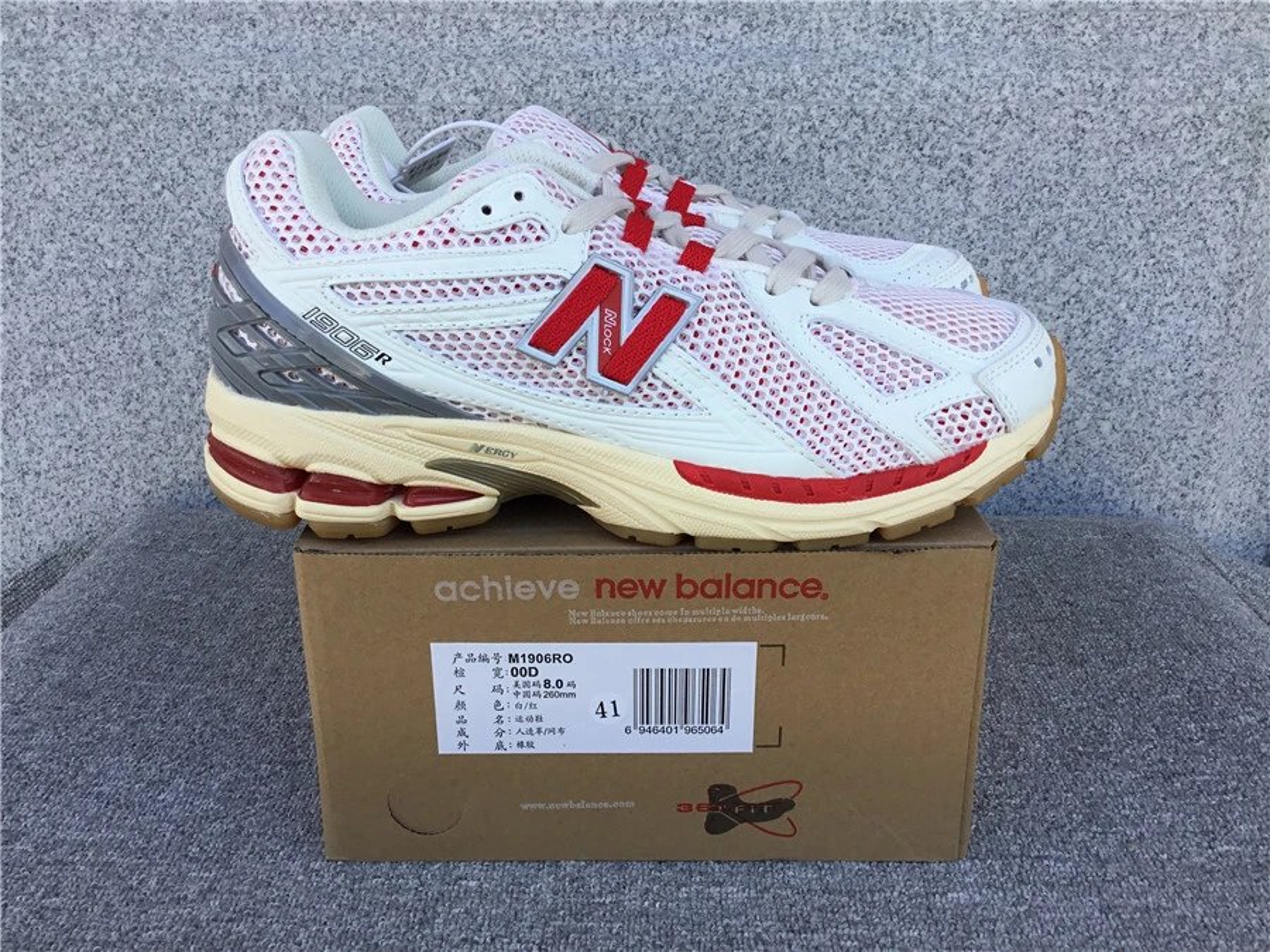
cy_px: 476
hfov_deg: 58.4
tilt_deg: -20.0
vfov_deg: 45.4
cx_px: 635
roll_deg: +0.3
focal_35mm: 31
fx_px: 1137
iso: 25
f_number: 2.4
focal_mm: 3.3
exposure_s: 1/241
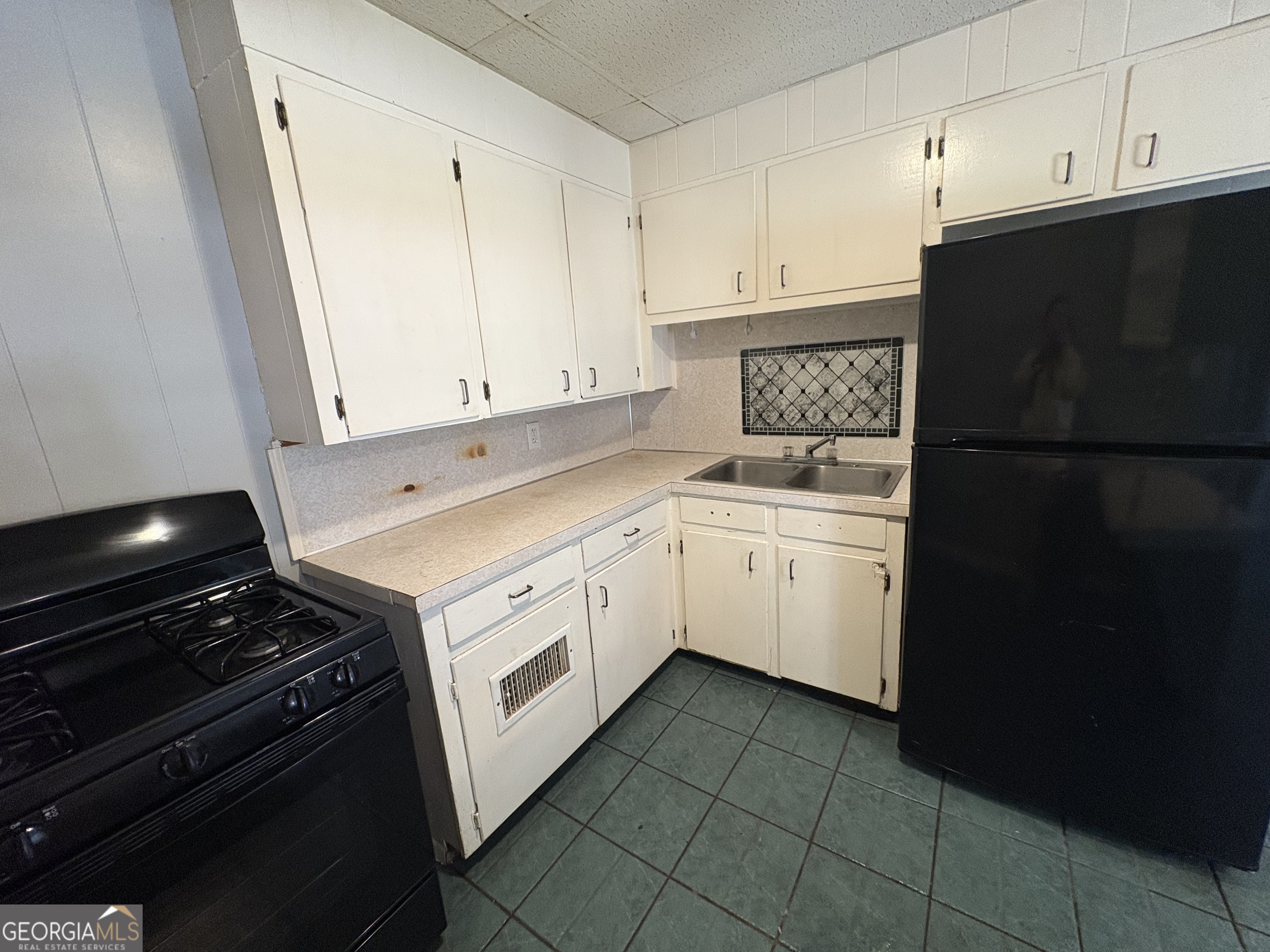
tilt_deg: -8.9
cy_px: 476
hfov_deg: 102.1
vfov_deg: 85.7
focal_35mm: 14
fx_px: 514
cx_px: 635
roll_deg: +3.1
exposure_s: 1/60
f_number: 2.2
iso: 320
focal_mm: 2.22
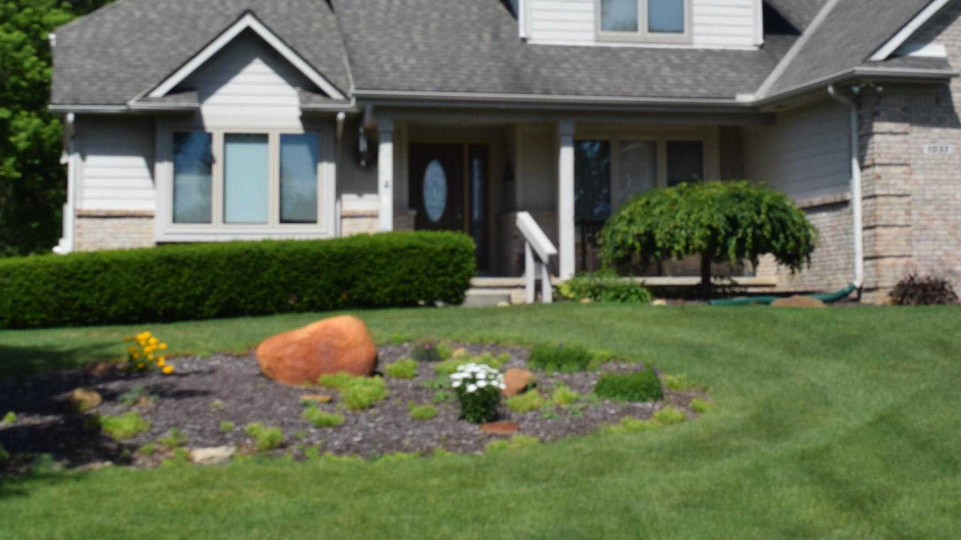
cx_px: 620
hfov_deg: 27.8
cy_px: 122
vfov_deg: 15.8
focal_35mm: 76
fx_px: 1935
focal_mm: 27
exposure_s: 1/400
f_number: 10
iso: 200
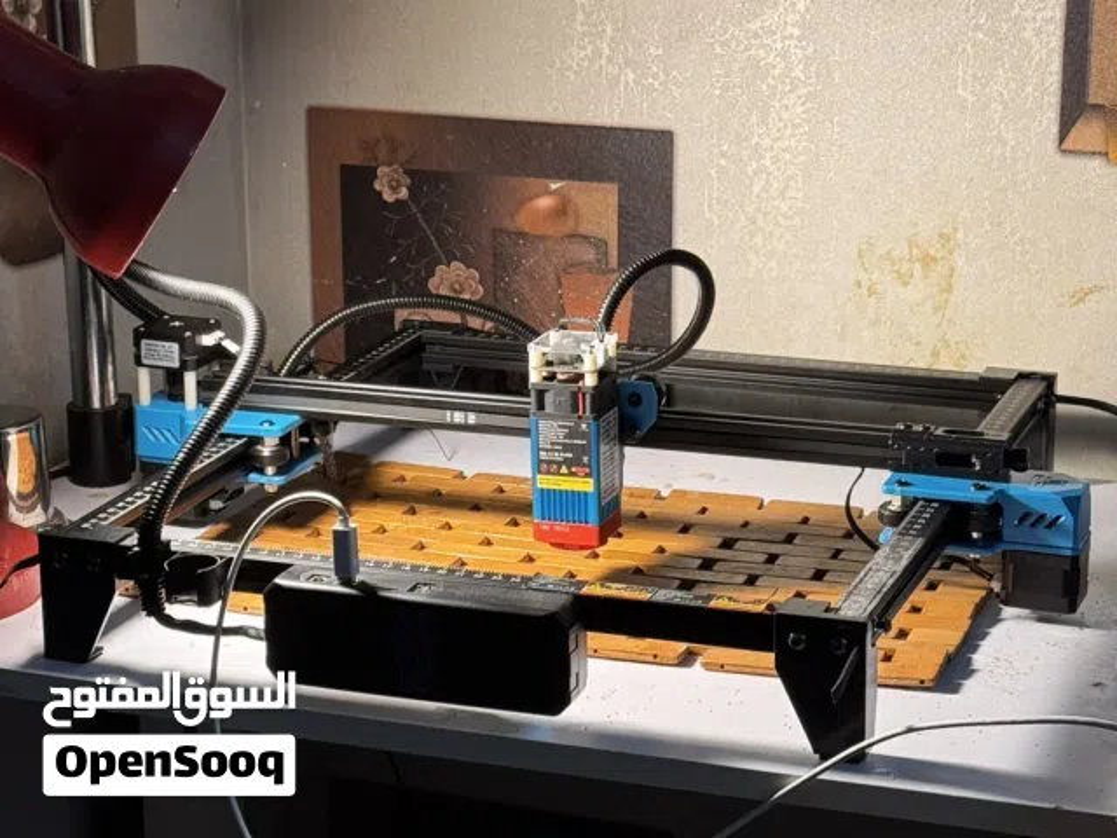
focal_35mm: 48
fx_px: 1549
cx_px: 558
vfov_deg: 30.3
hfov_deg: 39.7
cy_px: 419
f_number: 1.78
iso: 125
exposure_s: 1/50
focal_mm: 6.76
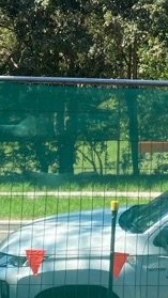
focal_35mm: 122
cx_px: 251
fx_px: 966
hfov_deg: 9.7
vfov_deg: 17.5
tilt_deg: +2.2
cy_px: 67
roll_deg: -1.4
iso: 32
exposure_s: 1/965
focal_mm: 4.25
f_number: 1.8
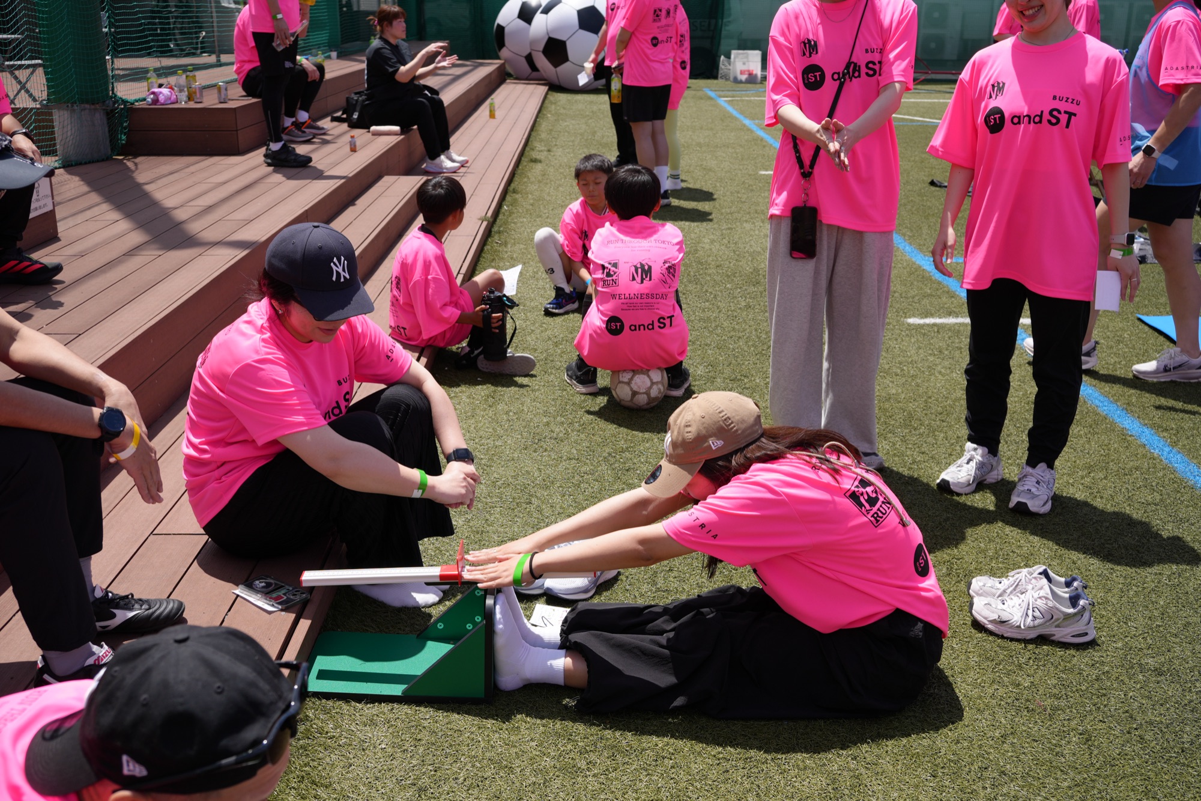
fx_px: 1196
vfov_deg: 37.0
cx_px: 600
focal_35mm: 36
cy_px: 400
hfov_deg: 53.3
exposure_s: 1/1250
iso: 100
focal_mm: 23.9
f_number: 4.5
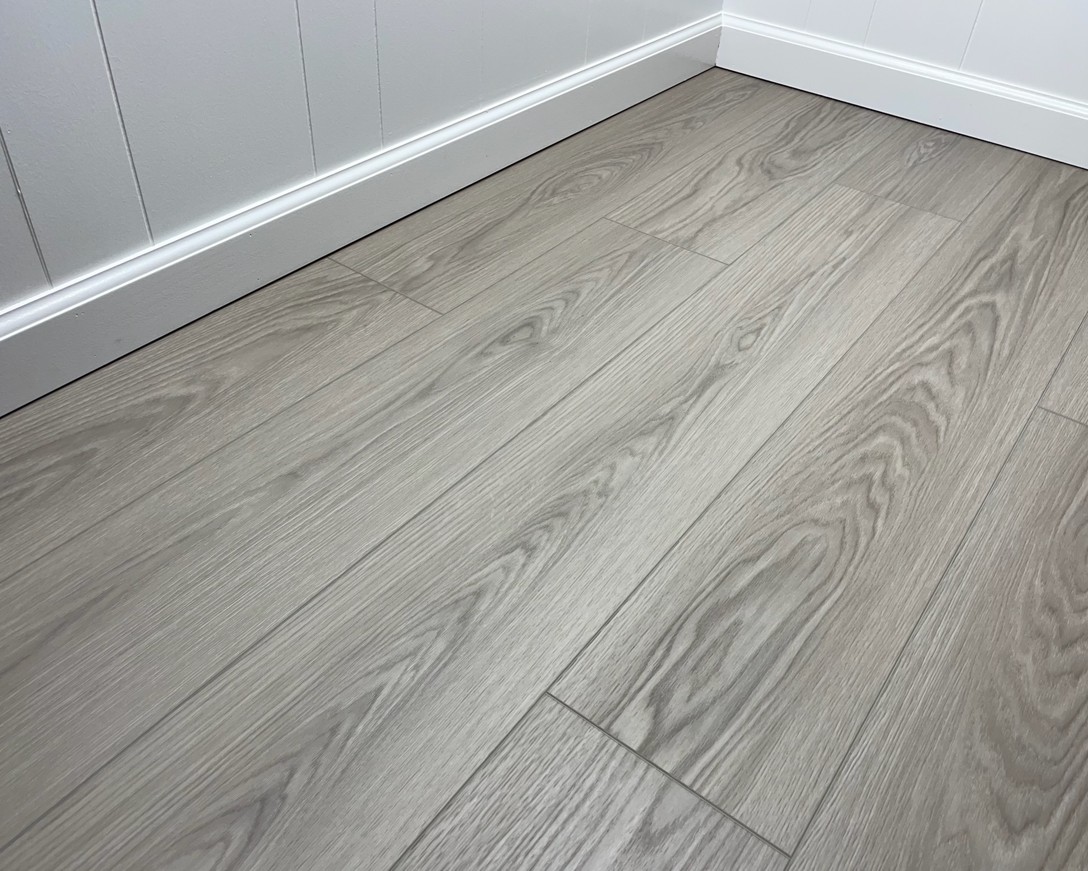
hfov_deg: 62.2
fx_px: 902
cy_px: 448
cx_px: 547
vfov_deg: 51.5
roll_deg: -5.0
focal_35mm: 28
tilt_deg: -41.2
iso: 40
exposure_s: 1/120
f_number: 1.6
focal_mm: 4.2
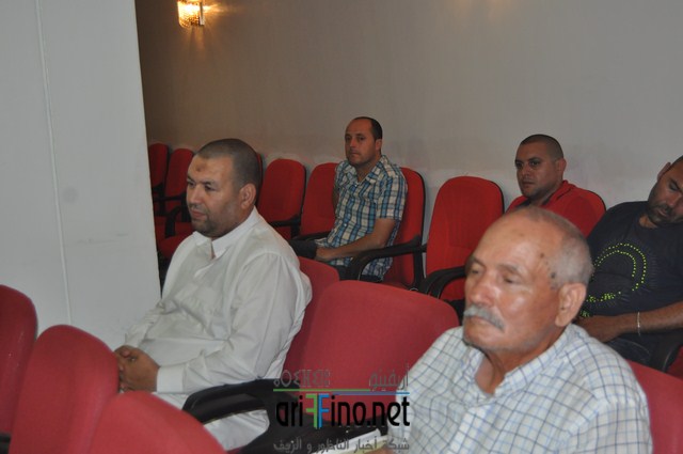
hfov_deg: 35.1
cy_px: 227
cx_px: 342
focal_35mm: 57
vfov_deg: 23.7
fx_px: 1080
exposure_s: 1/60
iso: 800
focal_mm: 38
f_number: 4.8
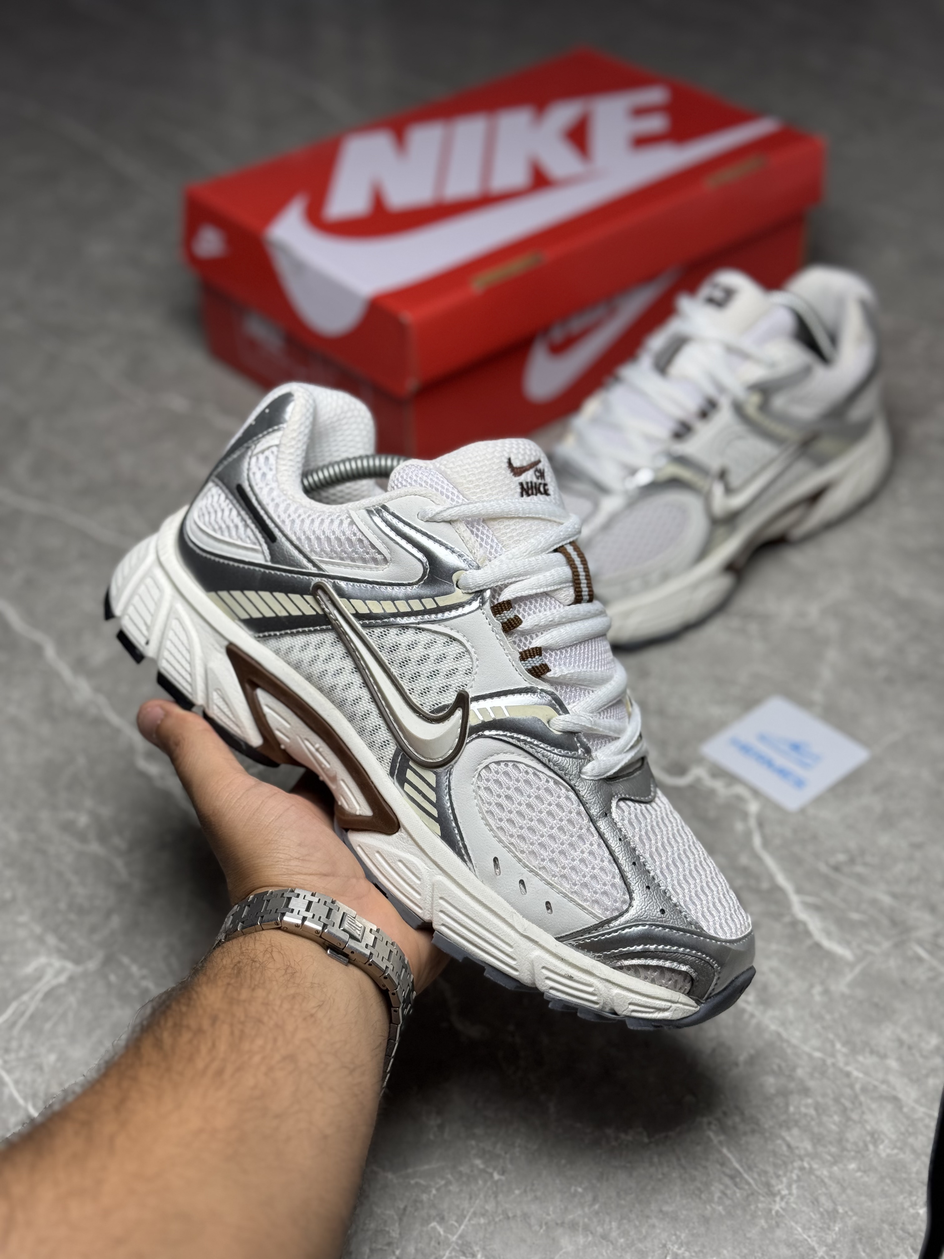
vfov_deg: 39.7
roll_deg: +1.8
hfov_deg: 30.3
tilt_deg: -39.4
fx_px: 1745
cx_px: 472
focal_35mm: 48
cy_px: 630
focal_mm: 6.76
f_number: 1.78
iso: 64
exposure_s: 1/549
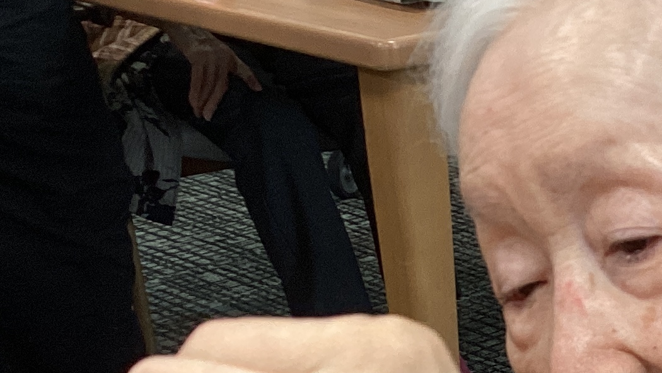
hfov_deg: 19.2
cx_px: 796
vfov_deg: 11.1
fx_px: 1843
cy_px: 579
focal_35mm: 105
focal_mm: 3.3
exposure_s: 1/60
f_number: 2.4
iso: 100
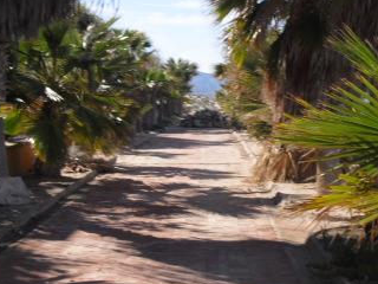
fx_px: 786
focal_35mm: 72
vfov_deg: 20.4
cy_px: 127
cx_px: 228
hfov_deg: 27.0
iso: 64
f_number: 7.8
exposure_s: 1/100
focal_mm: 6.3
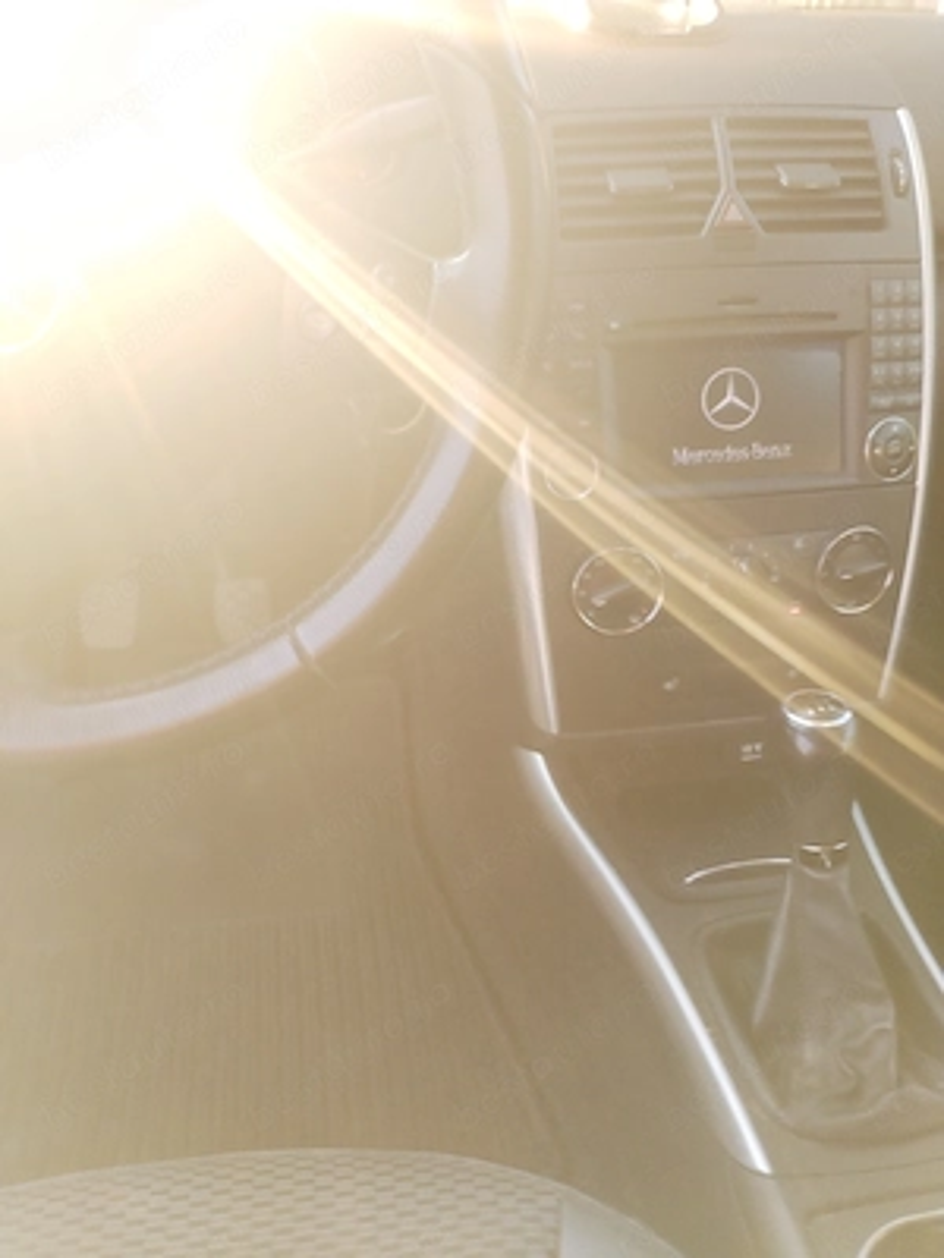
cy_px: 629
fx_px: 1054
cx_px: 472
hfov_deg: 48.2
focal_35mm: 29
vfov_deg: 61.7
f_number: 1.8
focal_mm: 4.75
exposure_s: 1/50
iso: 202
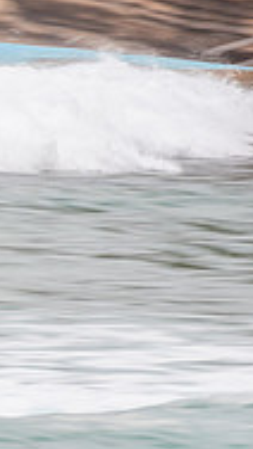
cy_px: 59
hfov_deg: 0.8
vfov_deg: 1.3
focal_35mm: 1612
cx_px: -434
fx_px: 19191
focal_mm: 500
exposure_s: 1/20
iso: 64
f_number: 11
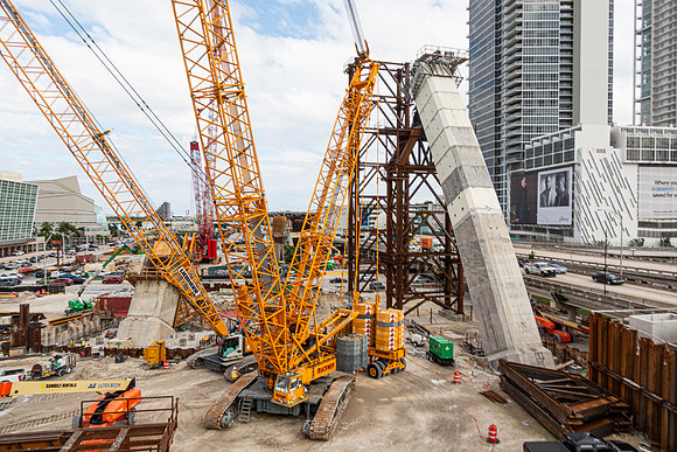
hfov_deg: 73.7
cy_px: 226
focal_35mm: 24
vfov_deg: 53.2
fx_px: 451
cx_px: 338
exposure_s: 1/125
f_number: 3.5
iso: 125
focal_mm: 8.8
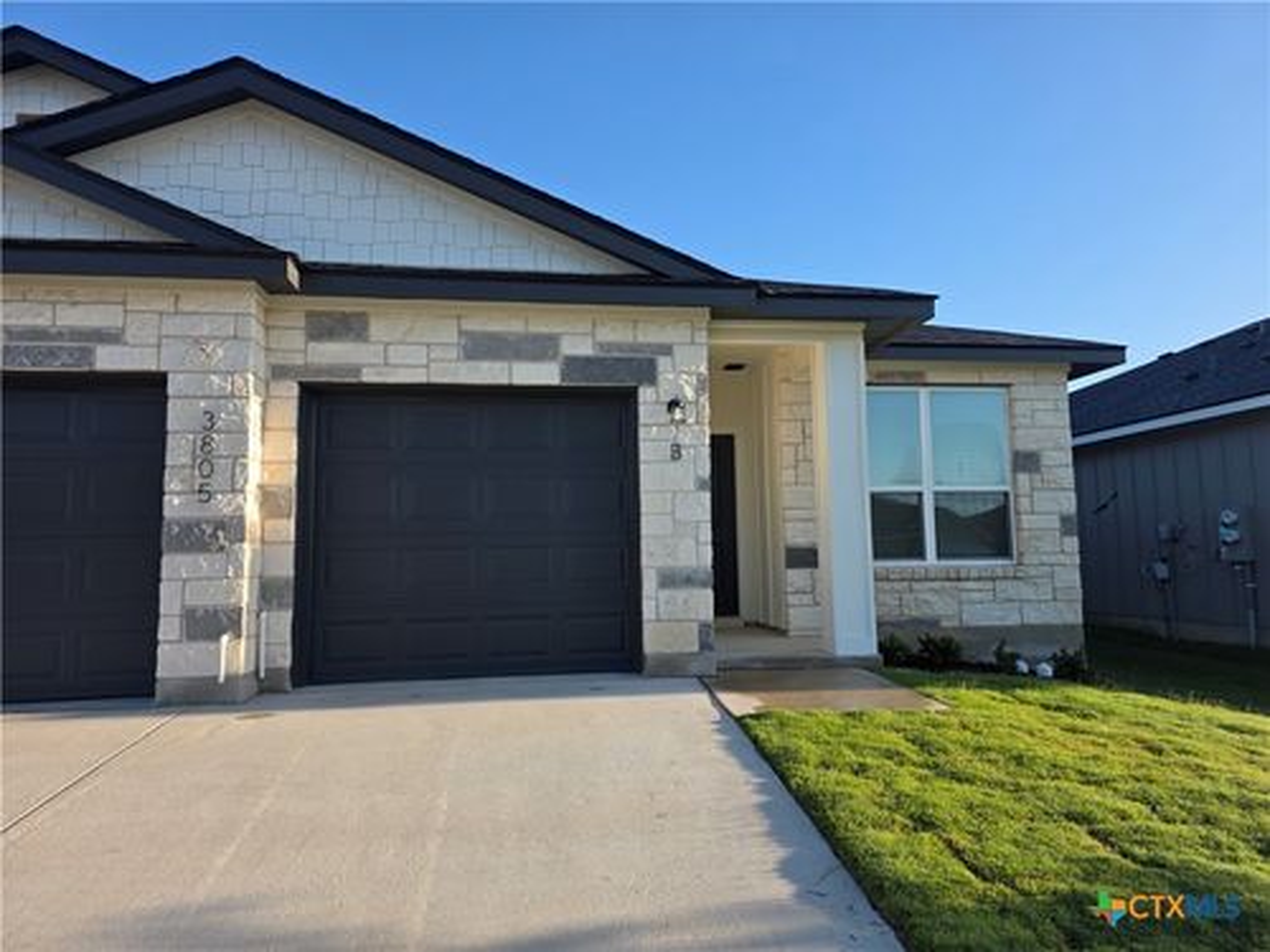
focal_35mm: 23
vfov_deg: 58.9
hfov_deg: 73.9
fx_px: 844
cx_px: 635
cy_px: 476
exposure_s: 1/2296
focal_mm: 6.3
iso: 80
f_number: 1.7
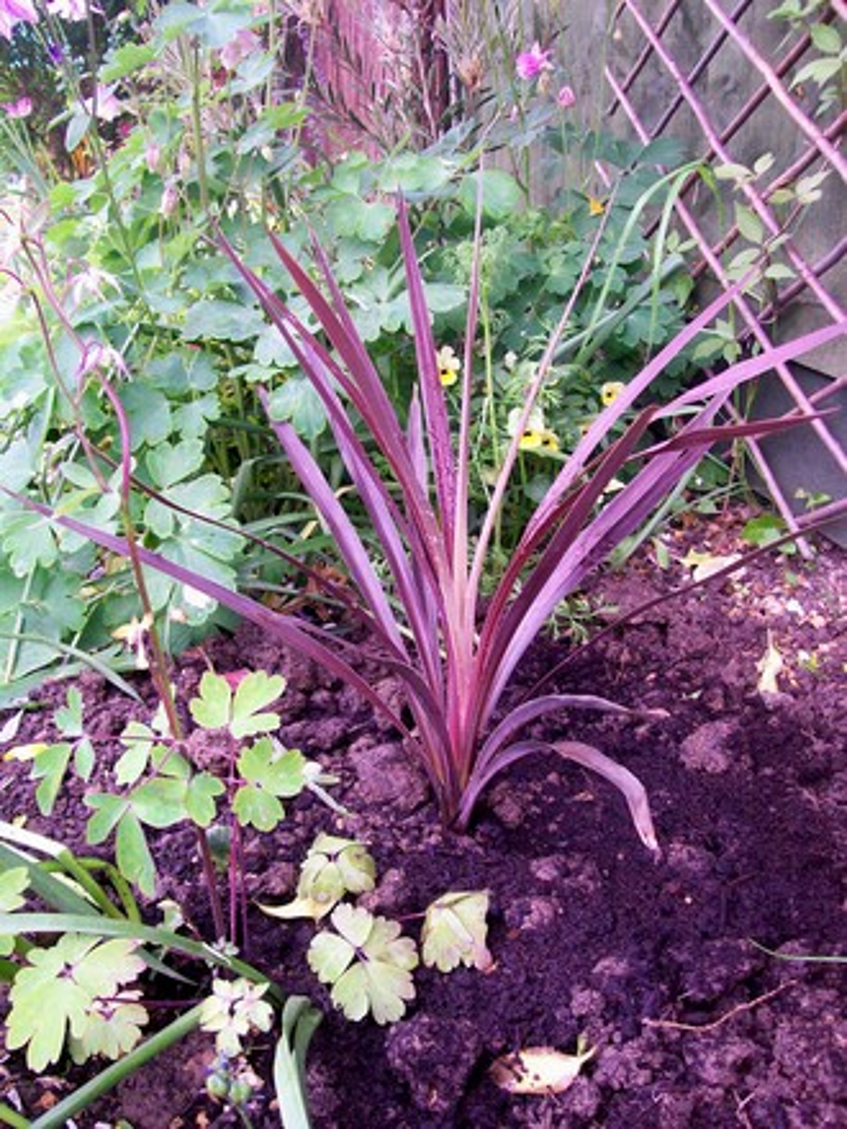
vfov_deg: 51.4
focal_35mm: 36
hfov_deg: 39.7
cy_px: 564
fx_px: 1174
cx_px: 424
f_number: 2.7
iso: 145
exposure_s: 1/32
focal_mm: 6
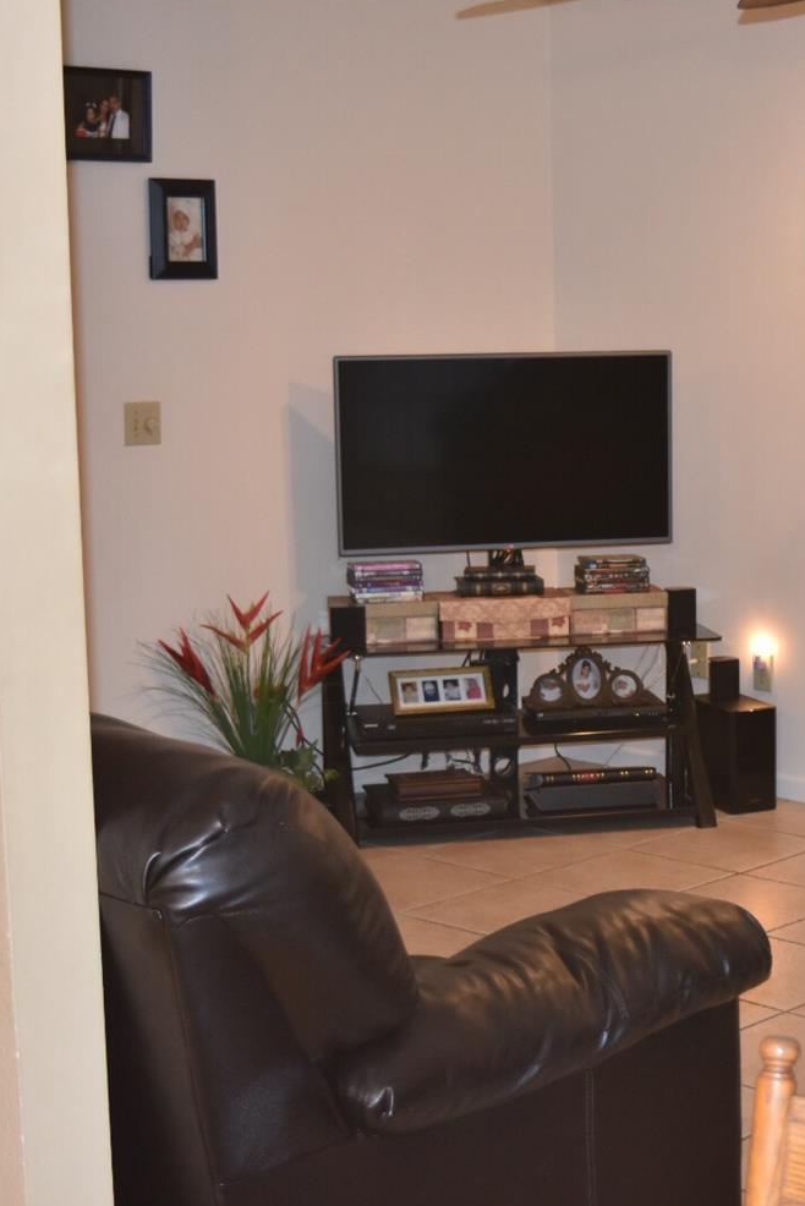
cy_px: 603
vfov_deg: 27.7
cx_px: 834
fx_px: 2447
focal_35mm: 73
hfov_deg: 18.1
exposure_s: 1/60
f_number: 4.5
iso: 1000
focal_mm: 32
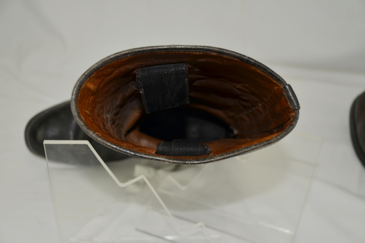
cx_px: 181
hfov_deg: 37.2
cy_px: 120
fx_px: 542
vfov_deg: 25.3
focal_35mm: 54
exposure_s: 1/250
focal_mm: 35
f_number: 4.2
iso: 125
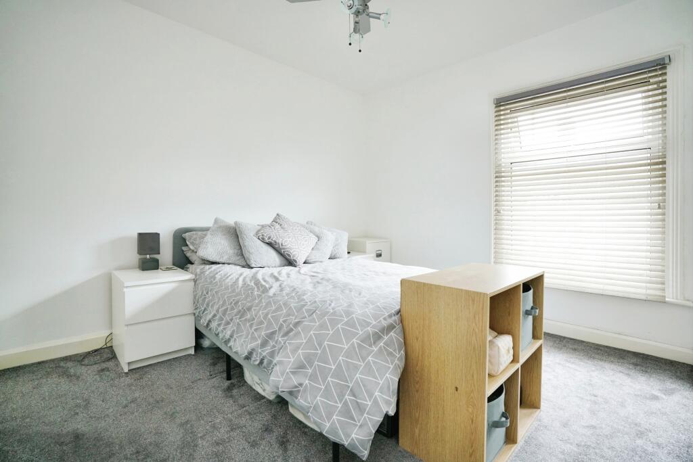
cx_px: 346
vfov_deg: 73.8
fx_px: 308
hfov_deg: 96.7
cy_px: 231
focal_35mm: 16
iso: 1600
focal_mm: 16
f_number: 8
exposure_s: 1/60
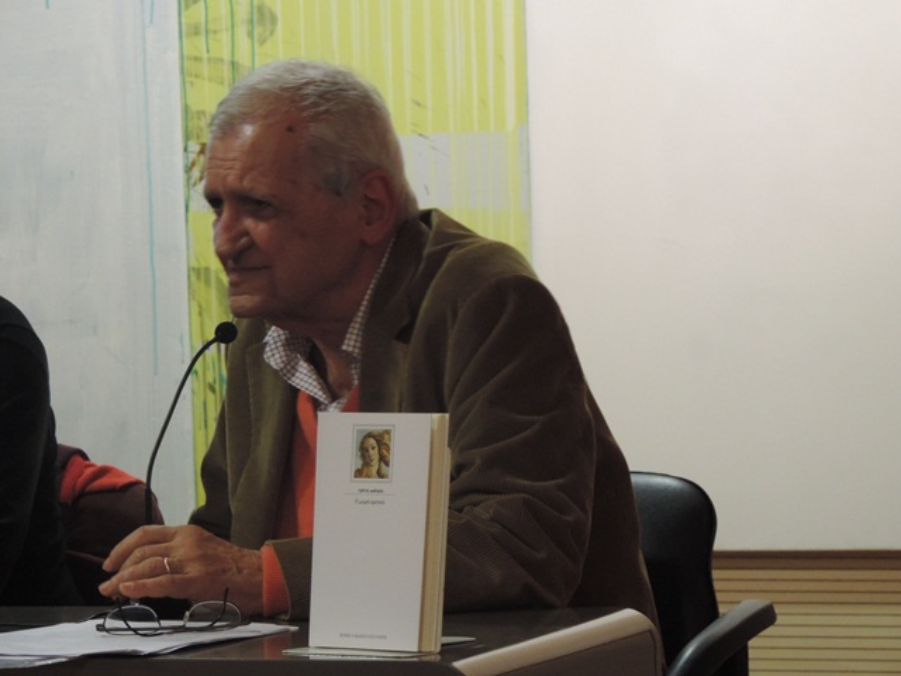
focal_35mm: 200
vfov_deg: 7.4
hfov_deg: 9.9
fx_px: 5206
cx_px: 450
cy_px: 338
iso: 800
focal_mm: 35.6
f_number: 4.6
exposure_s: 1/20
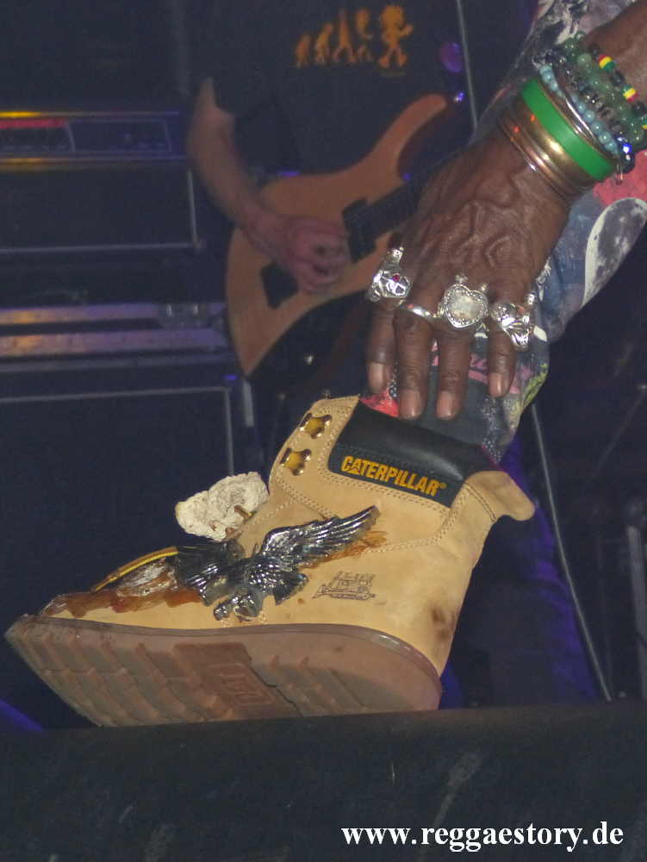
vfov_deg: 18.4
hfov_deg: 13.8
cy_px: 431
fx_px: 2664
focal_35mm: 107
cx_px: 324
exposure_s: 1/160
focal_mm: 19.2
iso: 400
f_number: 2.8
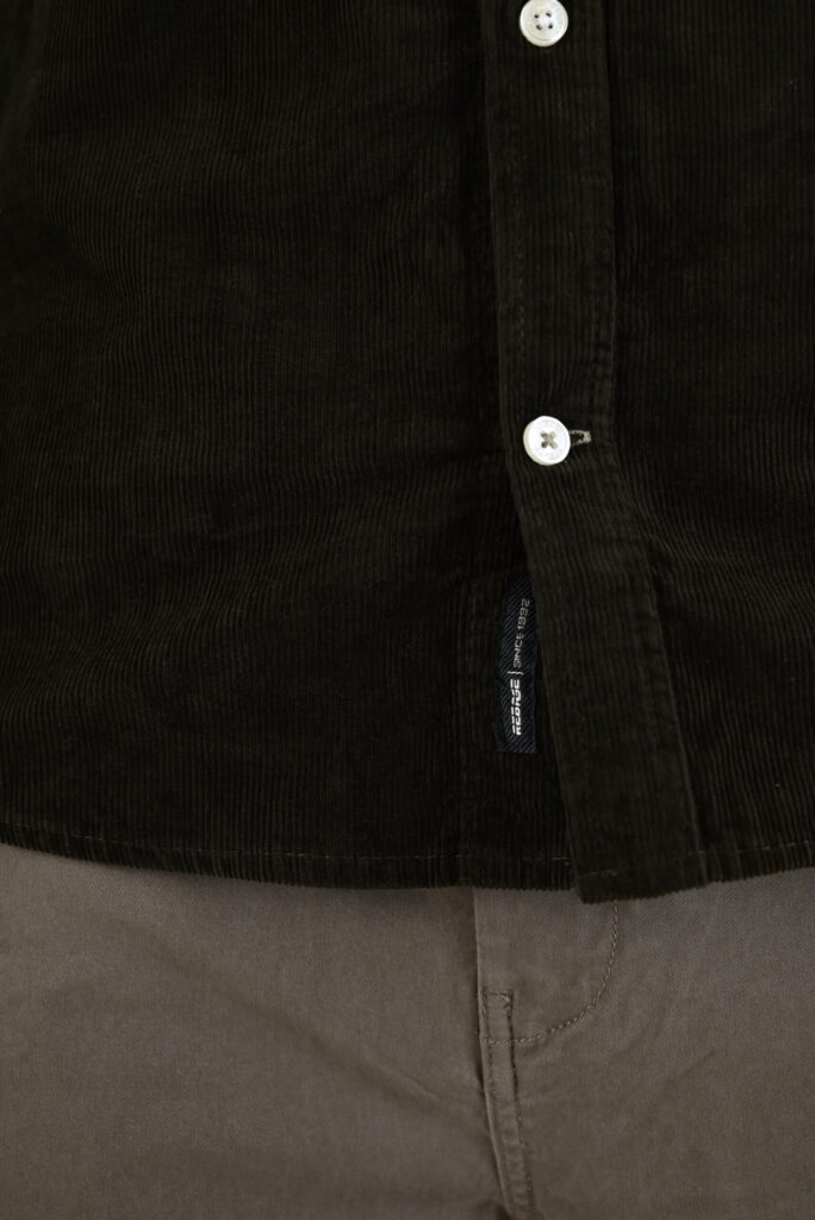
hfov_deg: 23.8
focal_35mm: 57
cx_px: 408
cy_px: 610
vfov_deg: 35.0
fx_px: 1933
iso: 800
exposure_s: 1/125
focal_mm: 57
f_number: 5.6
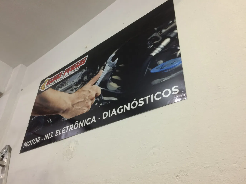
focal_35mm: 29
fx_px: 206
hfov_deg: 61.7
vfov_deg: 48.2
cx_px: 123
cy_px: 92
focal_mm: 4.15
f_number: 2.2
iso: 80
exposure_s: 1/30
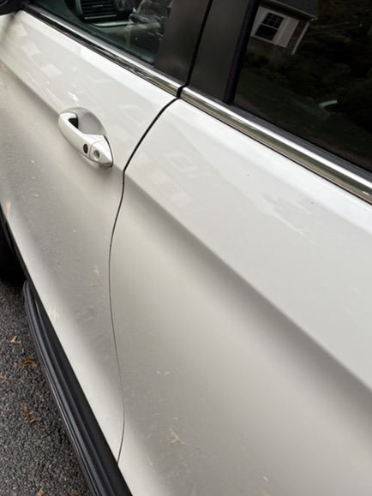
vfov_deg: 38.9
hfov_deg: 31.1
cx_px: 111
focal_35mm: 46
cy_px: 68
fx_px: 659
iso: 50
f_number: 1.6
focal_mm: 5.96
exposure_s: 1/660
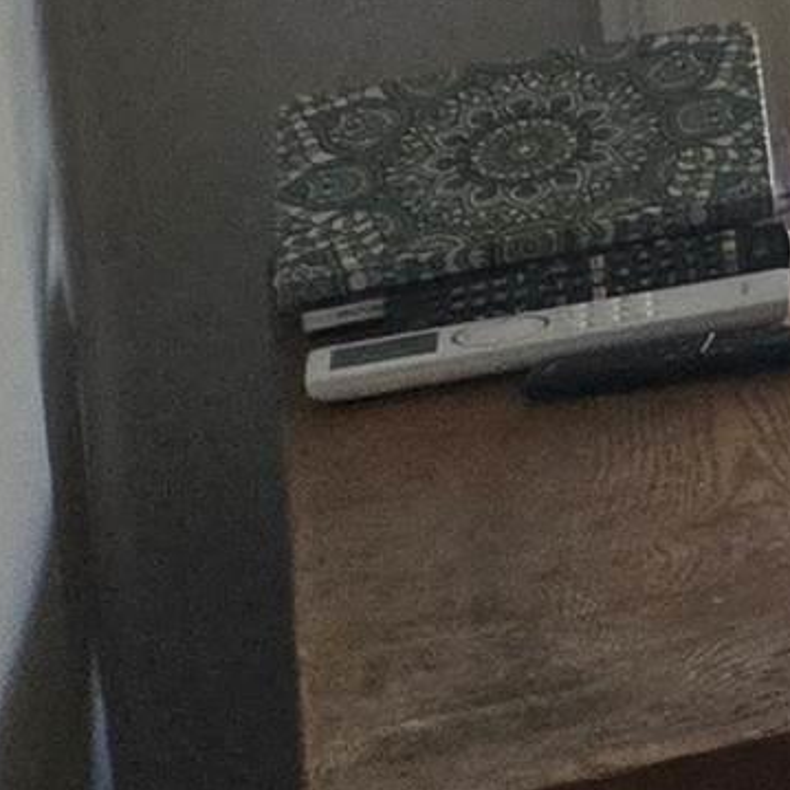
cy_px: -788
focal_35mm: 174
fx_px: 4493
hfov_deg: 7.5
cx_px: 3041
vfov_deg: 9.4
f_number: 1.8
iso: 160
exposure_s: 1/180
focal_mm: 5.4
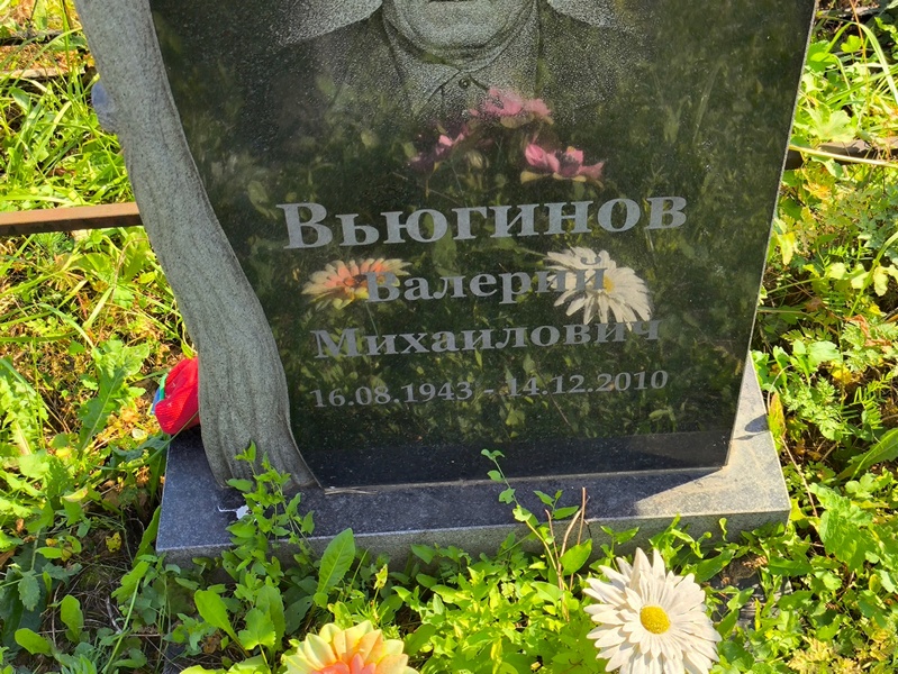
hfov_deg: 38.2
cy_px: 337
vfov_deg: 29.1
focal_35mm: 50
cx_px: 449
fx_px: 1298
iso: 50
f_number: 1.7
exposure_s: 1/298
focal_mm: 4.71
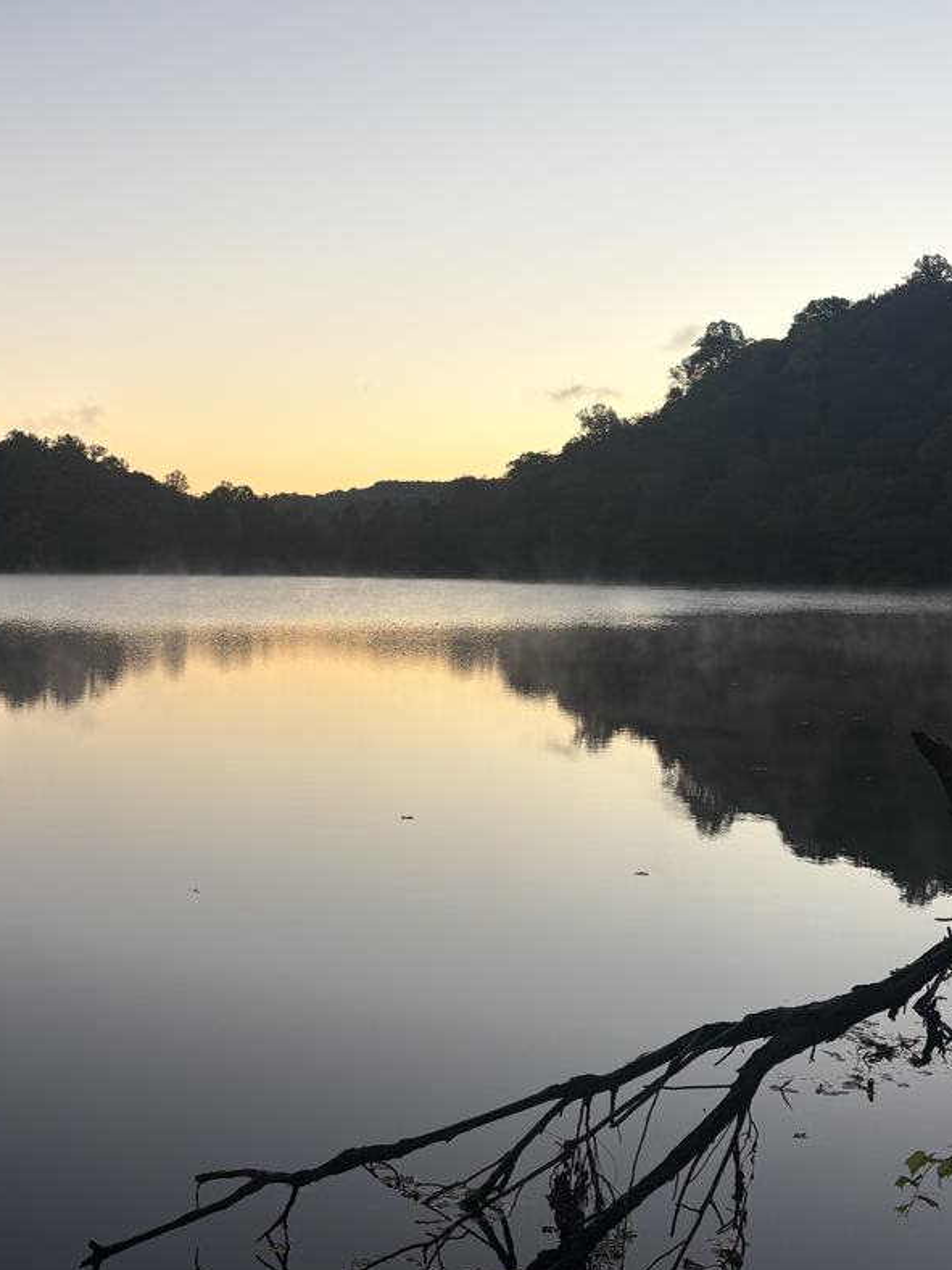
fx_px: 1613
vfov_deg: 42.9
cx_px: 348
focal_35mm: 44
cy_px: 610
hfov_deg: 32.7
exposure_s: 1/326
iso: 50
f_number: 1.6
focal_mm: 5.96
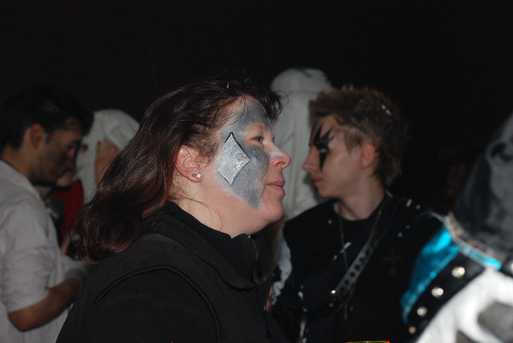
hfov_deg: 21.9
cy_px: 172
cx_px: 256
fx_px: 1327
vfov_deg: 14.7
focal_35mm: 93
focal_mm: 62
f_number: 5.3
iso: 200
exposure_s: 1/60
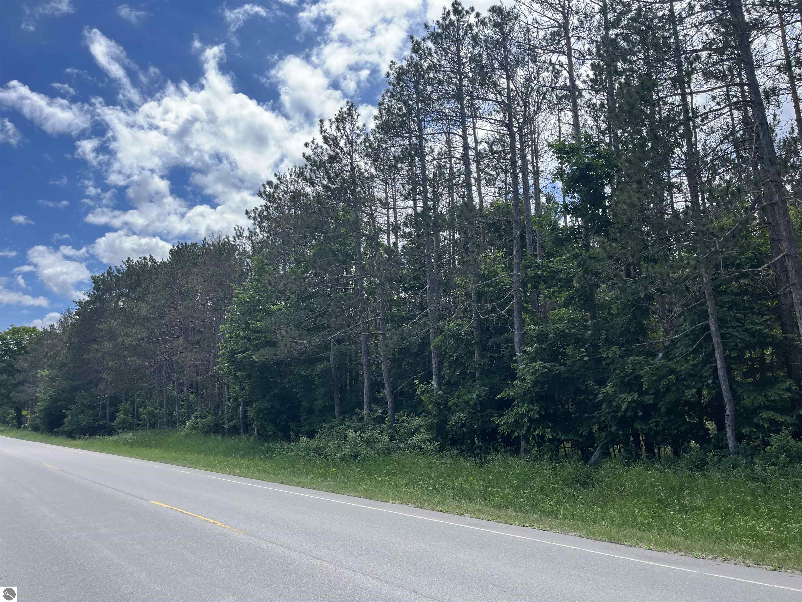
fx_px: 602
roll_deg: -1.1
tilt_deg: +11.6
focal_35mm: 26
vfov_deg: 53.1
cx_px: 401
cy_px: 301
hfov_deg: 67.3
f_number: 1.6
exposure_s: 1/2967
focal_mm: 5.1
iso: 50
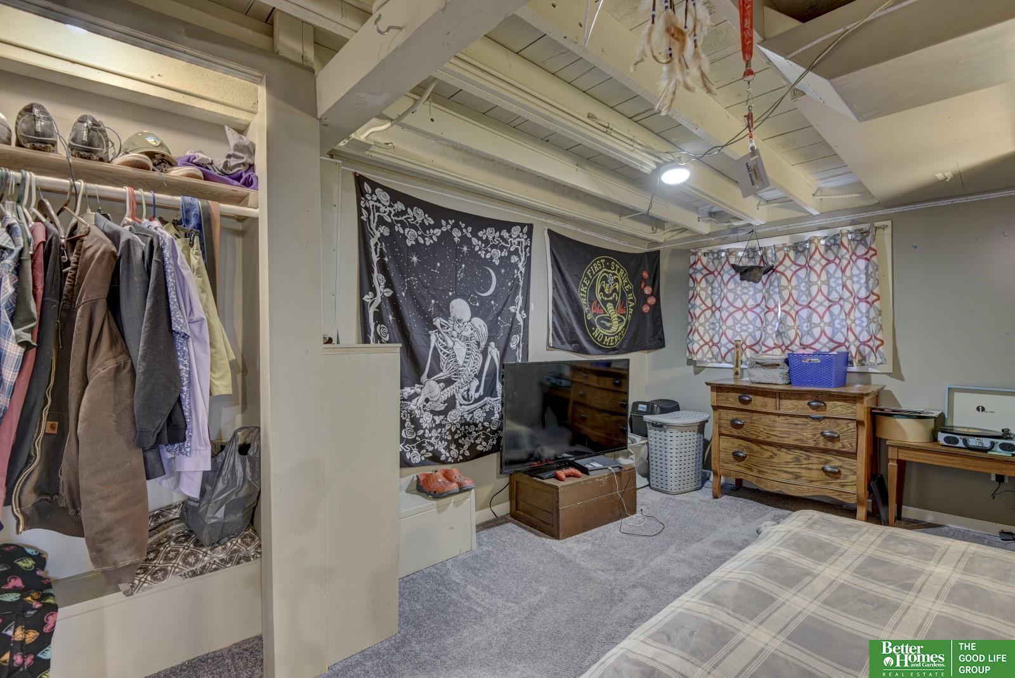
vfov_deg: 53.2
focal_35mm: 24
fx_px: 677
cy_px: 339
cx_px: 508
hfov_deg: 73.7
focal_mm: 24
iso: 400
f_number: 8
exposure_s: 1.3
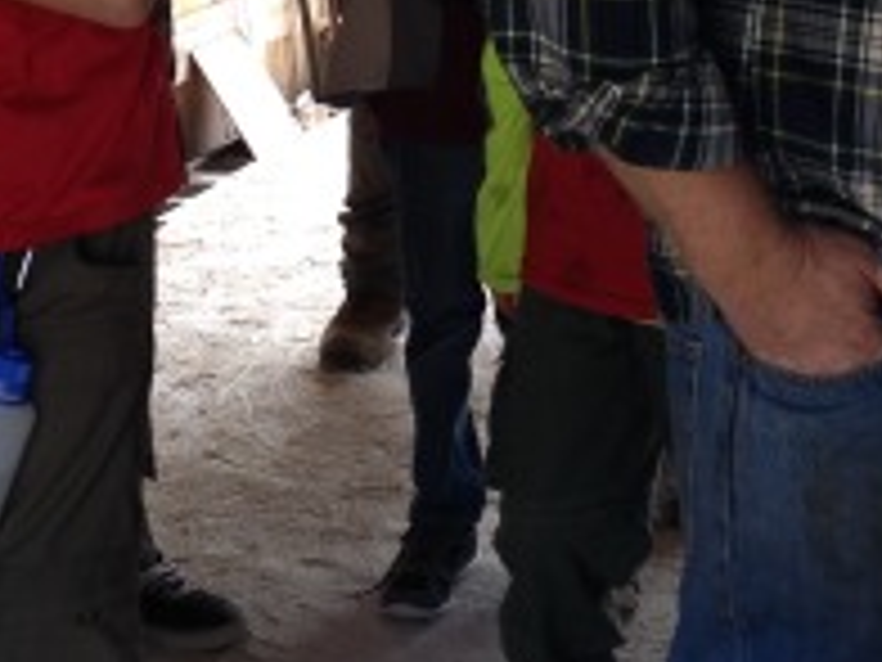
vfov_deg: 12.9
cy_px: 108
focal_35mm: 114
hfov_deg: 17.2
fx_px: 2905
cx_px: 572
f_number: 2.4
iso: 50
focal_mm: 4.28
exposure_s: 1/68
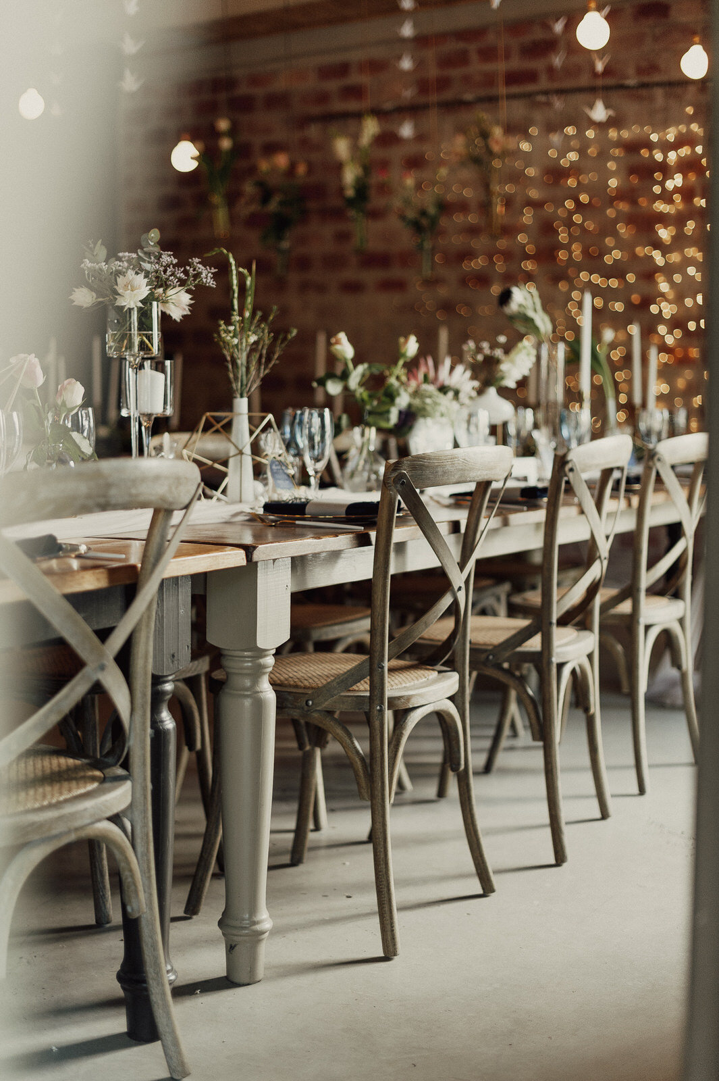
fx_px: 1499
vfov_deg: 39.6
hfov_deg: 27.0
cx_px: 360
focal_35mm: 50
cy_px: 540
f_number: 2
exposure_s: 1/400
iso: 500
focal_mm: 50
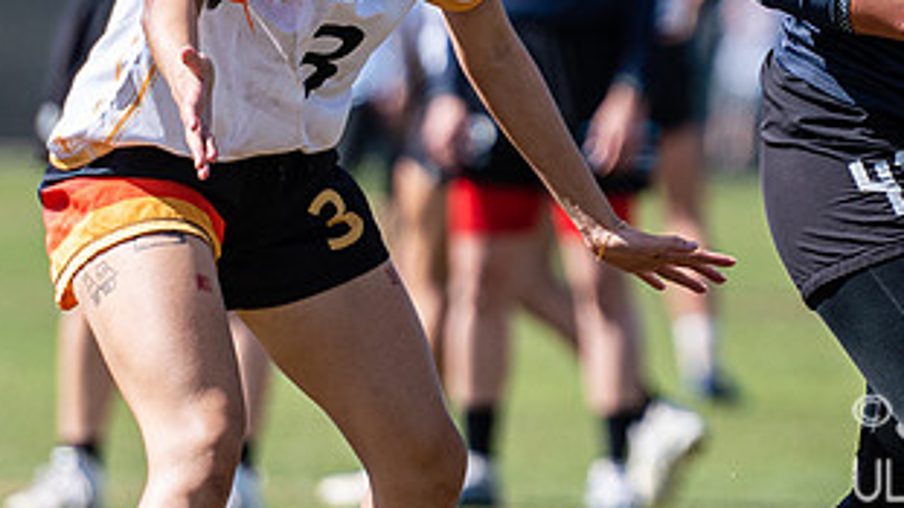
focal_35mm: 911
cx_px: 938
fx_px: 21839
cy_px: -40
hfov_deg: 2.4
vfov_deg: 1.3
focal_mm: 200
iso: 100
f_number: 3.2
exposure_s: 1/1250
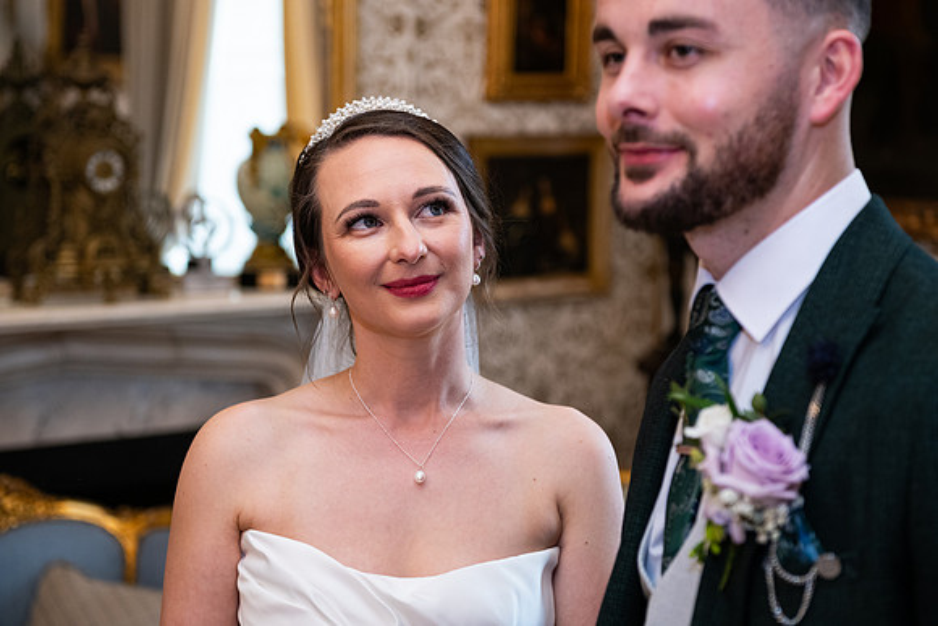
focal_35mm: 66
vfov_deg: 20.6
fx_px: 1720
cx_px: 469
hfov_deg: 30.5
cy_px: 313
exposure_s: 1/160
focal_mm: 66
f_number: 3.5
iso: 800
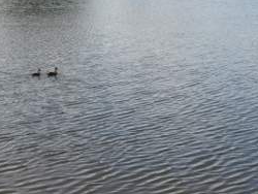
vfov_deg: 15.4
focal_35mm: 96
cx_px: 62
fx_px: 716
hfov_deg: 20.3
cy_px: 101
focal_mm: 8.2
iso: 80
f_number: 5.4
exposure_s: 1/350
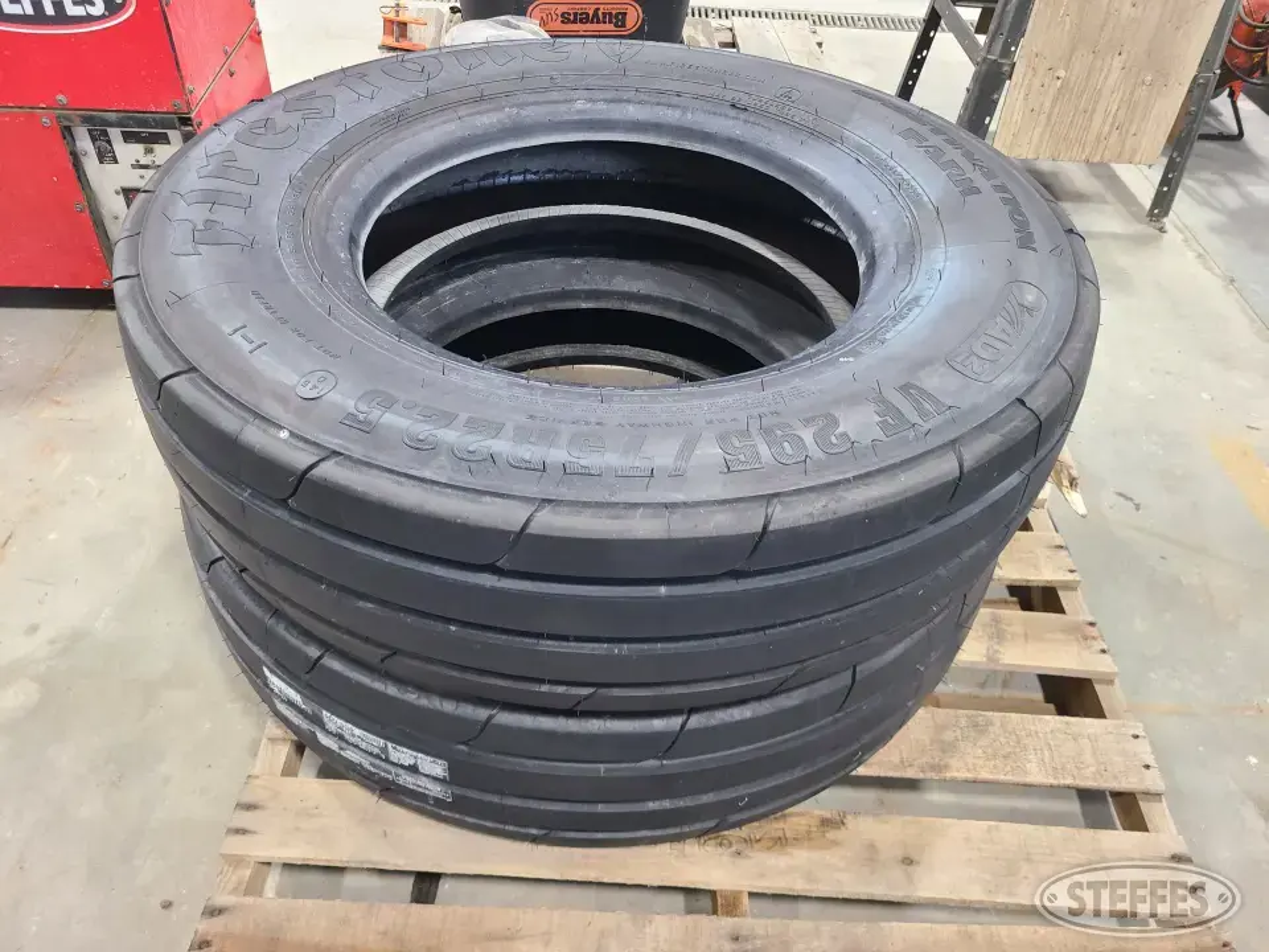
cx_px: 634
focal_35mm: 26
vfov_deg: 53.1
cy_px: 476
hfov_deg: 67.3
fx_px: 953
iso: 320
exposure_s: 1/40
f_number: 1.8
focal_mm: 5.4
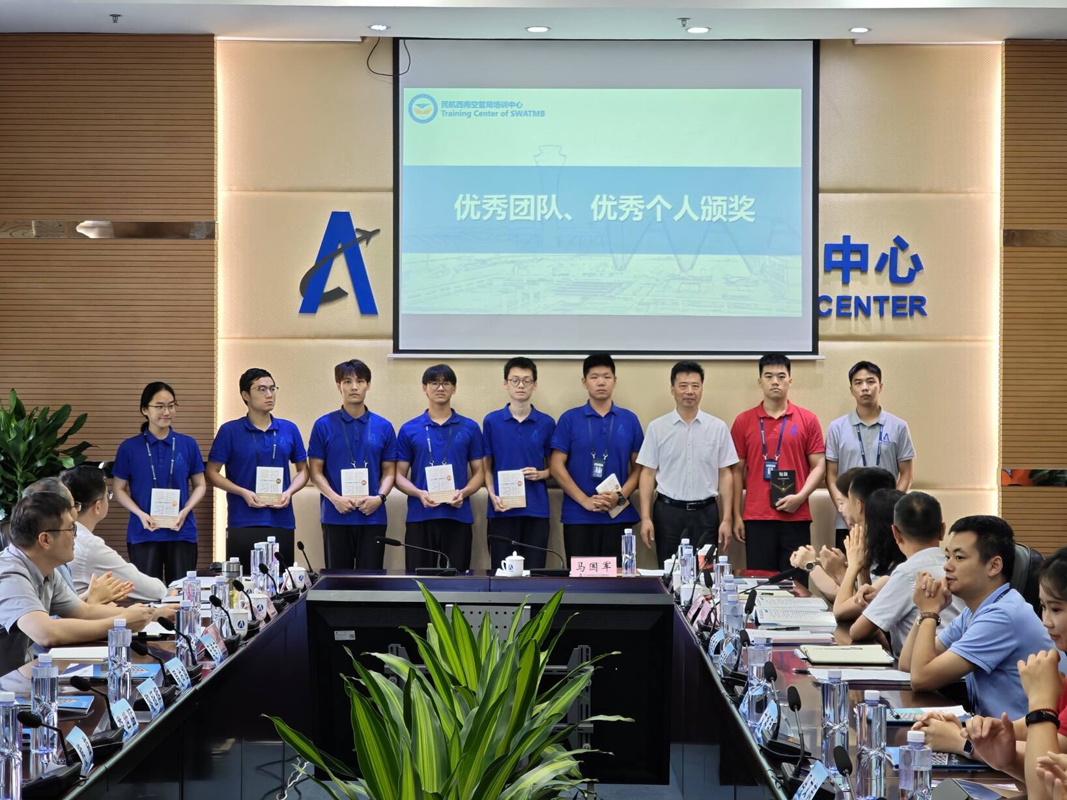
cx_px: 534
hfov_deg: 26.0
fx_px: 2311
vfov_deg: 19.6
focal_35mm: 75
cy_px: 400
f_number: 1.8
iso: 320
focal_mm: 11.5
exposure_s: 1/100
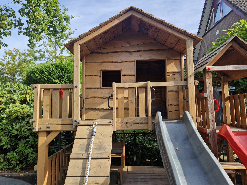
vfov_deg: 58.9
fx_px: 164
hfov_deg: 73.9
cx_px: 124
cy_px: 92
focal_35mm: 23
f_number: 1.8
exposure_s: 1/598
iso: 50
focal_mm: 5.4
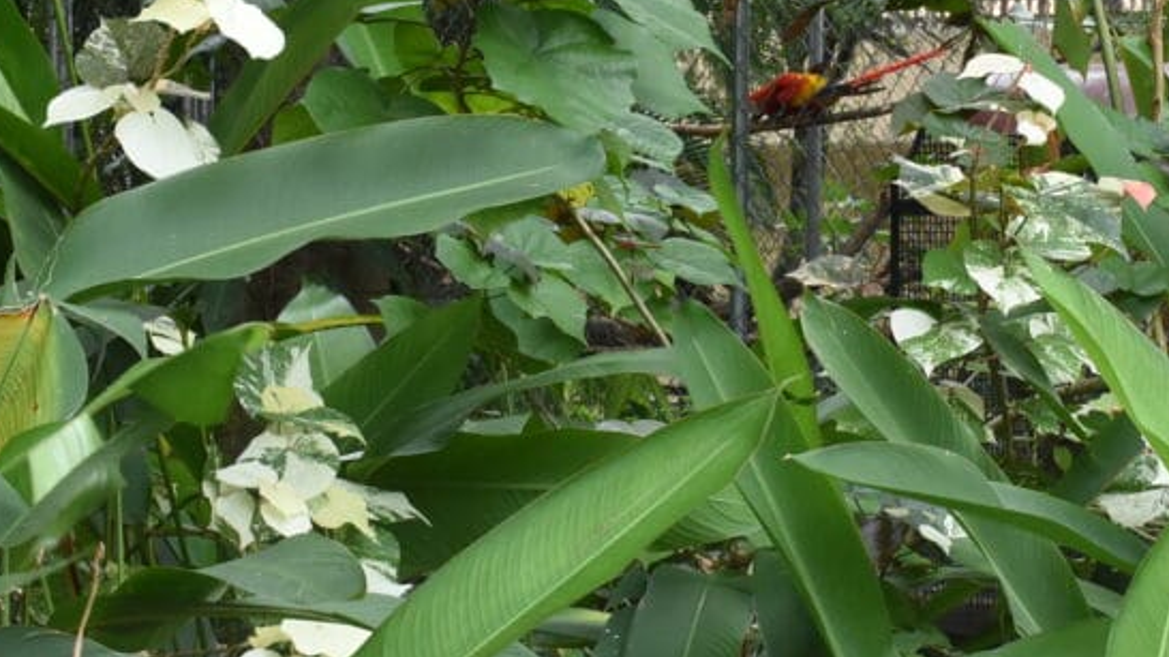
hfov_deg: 18.1
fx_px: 3657
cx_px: 724
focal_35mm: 118
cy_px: 229
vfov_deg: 10.3
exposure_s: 1/30
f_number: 11
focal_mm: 40
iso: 1100
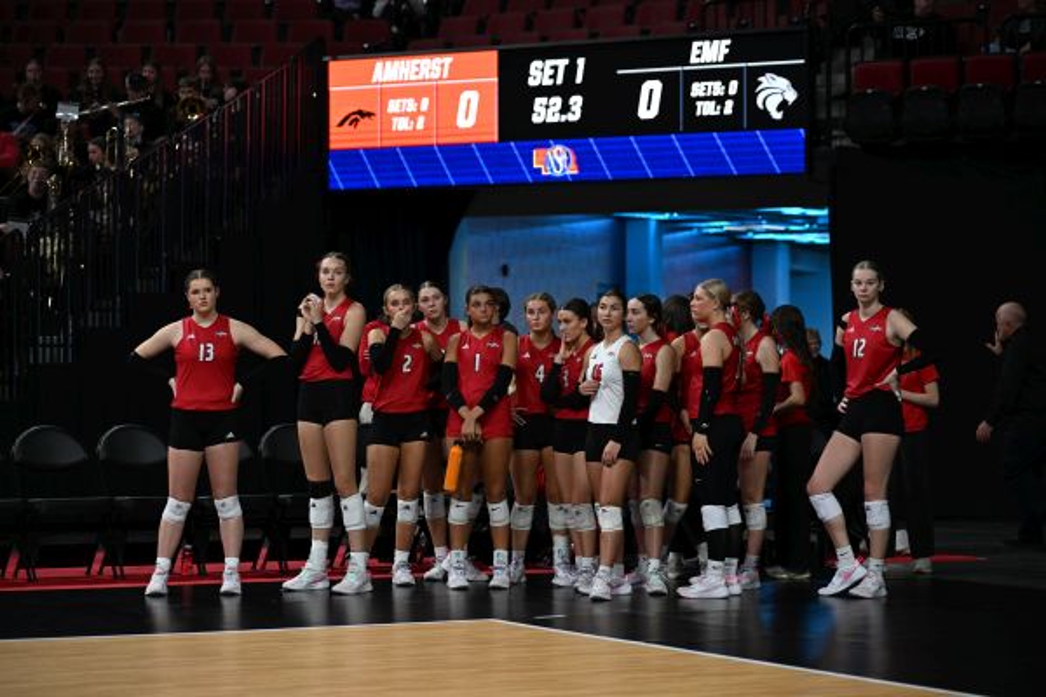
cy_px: 348
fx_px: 2876
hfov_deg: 20.6
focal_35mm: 99
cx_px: 523
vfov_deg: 13.8
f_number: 2.7
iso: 1600
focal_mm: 99
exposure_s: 1/1000
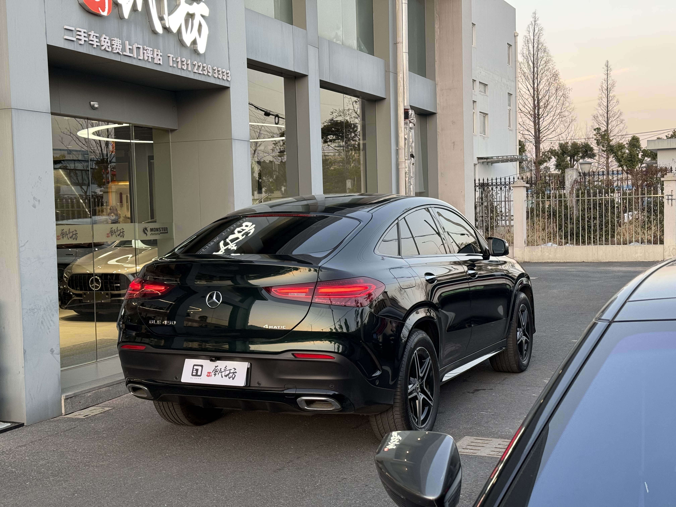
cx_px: 338
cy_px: 254
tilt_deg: -3.0
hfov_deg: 39.7
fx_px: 937
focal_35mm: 48
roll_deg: +1.7
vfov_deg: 30.3
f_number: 1.78
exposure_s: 1/121
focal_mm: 6.76
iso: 80
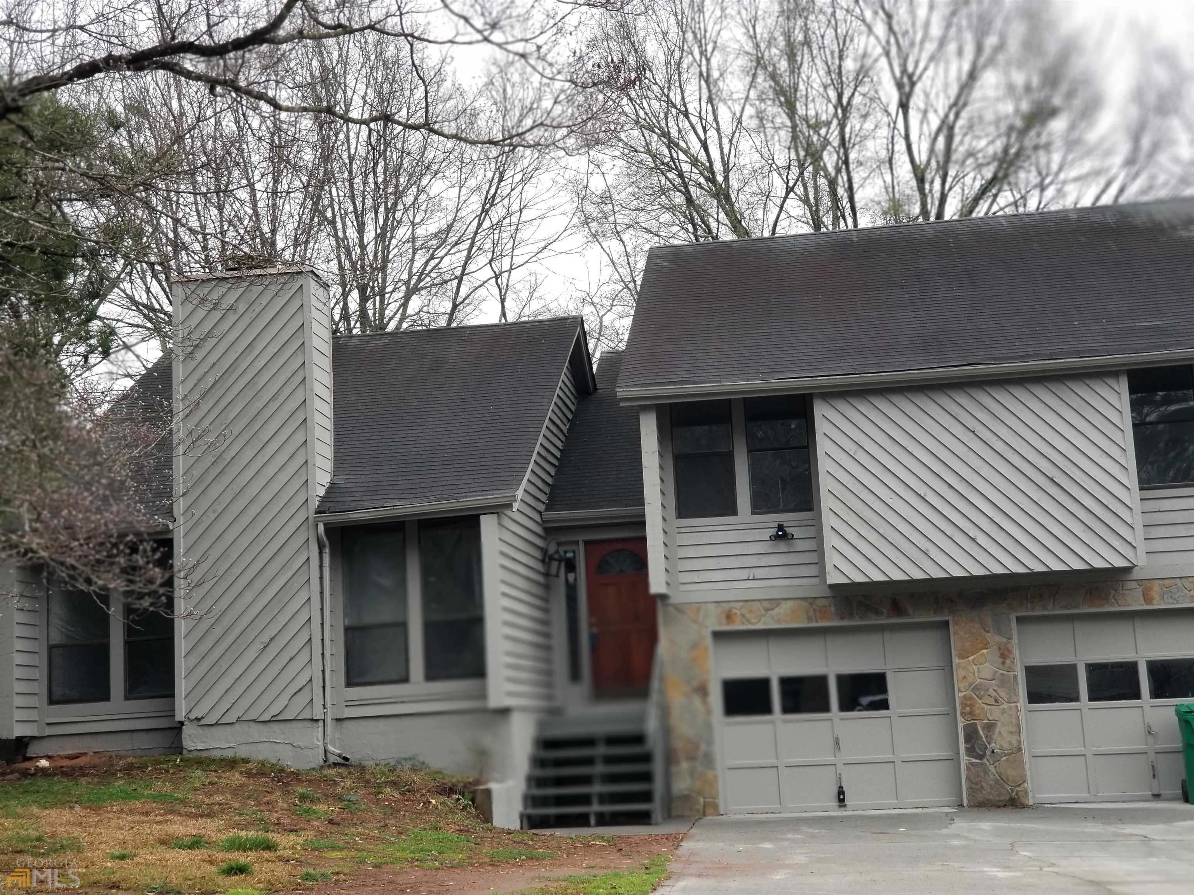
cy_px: 448
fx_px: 1794
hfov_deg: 36.8
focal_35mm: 52
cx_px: 597
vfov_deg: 28.0
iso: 32
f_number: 2.4
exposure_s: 1/30
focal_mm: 6
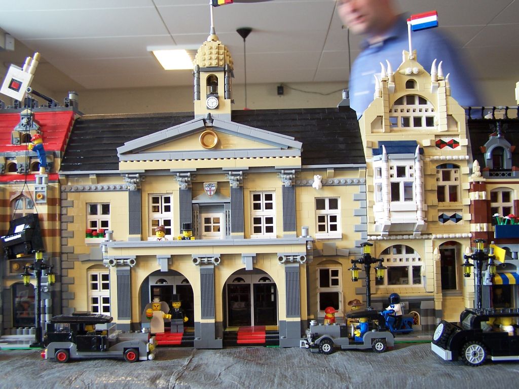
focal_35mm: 40
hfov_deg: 46.8
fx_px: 600
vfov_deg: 36.0
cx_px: 260
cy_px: 194
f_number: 2.8
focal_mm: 6.7
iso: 80
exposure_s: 1/8
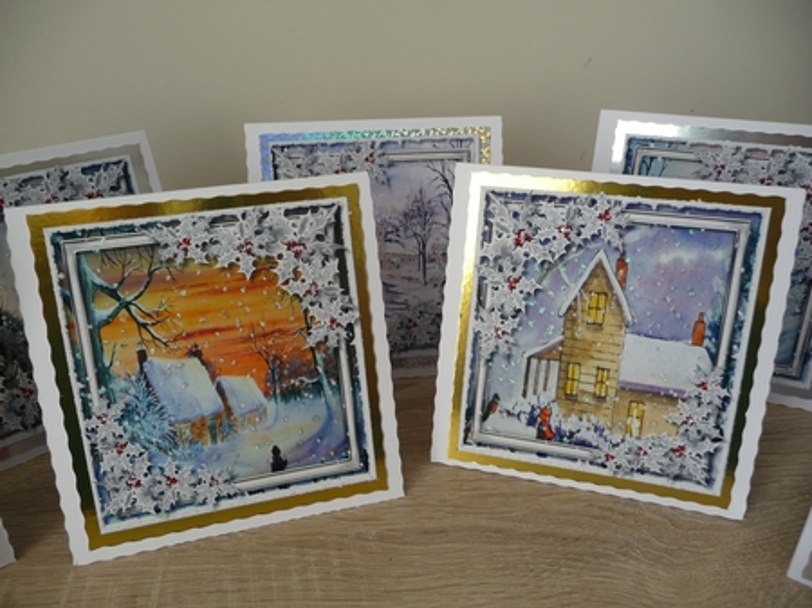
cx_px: 406
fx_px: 656
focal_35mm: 28
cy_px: 304
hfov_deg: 63.5
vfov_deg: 49.7
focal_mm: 4.7
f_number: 3.3
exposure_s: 1/100
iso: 100
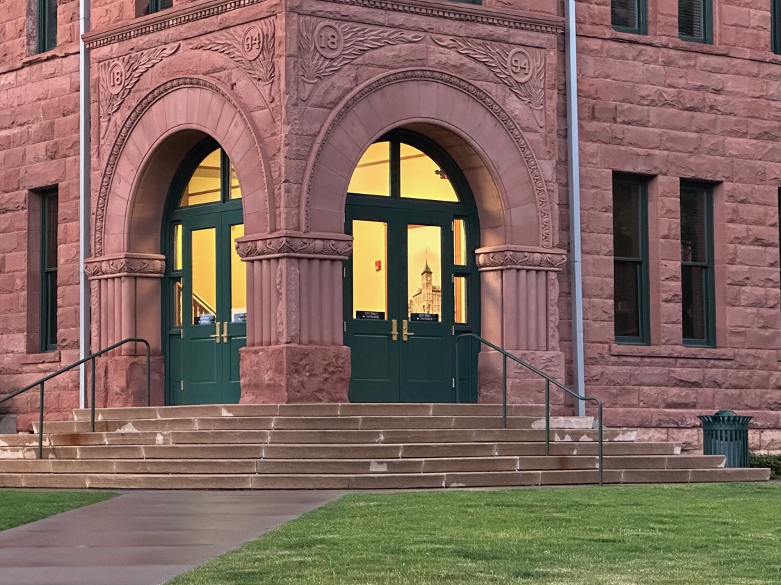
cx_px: 327
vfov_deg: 15.4
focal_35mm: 96
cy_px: 279
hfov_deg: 20.4
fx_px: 2166
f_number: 2.8
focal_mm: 9
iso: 1250
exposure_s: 1/30
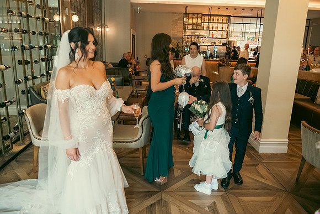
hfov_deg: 67.4
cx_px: 160
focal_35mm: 27
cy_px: 107
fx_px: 240
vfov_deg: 48.0
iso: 1600
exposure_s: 1/160
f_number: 3.5
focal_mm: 27
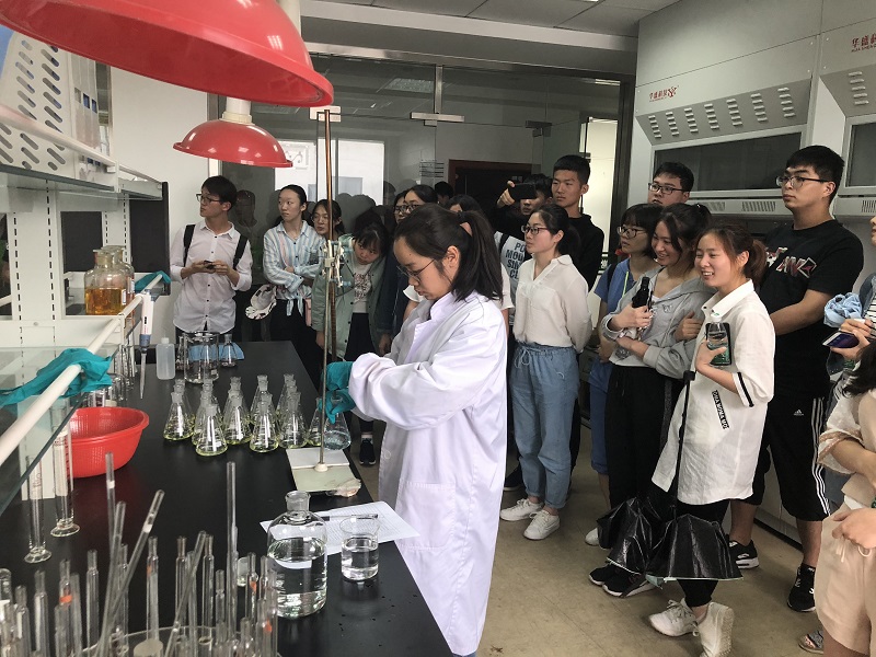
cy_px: 328
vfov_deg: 49.7
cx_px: 438
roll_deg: -1.5
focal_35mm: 28
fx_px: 709
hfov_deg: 63.4
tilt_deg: -9.0
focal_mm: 3.99
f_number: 1.8
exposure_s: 1/33
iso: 40
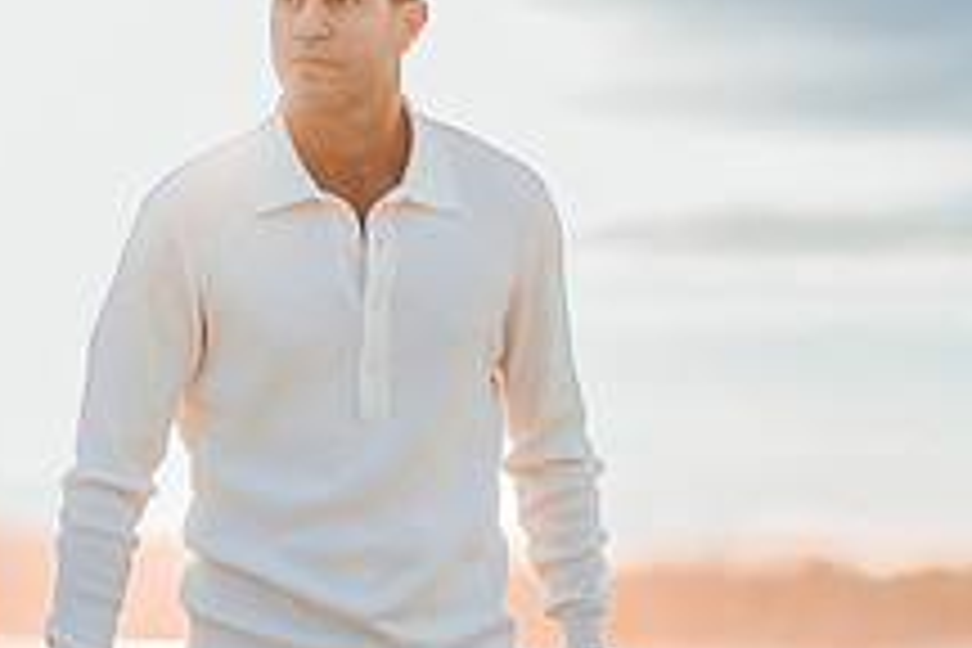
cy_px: 440
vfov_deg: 8.0
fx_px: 4617
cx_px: 215
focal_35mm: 171
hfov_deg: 12.0
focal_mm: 58
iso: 250
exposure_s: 1/8000
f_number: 1.4
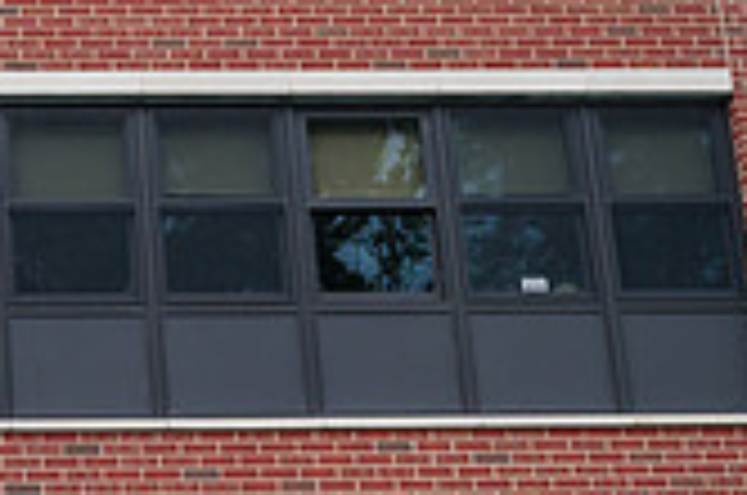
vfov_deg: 15.9
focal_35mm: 84
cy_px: 472
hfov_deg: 22.0
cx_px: -198
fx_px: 1740
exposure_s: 1/200
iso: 500
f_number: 3.2
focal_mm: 24
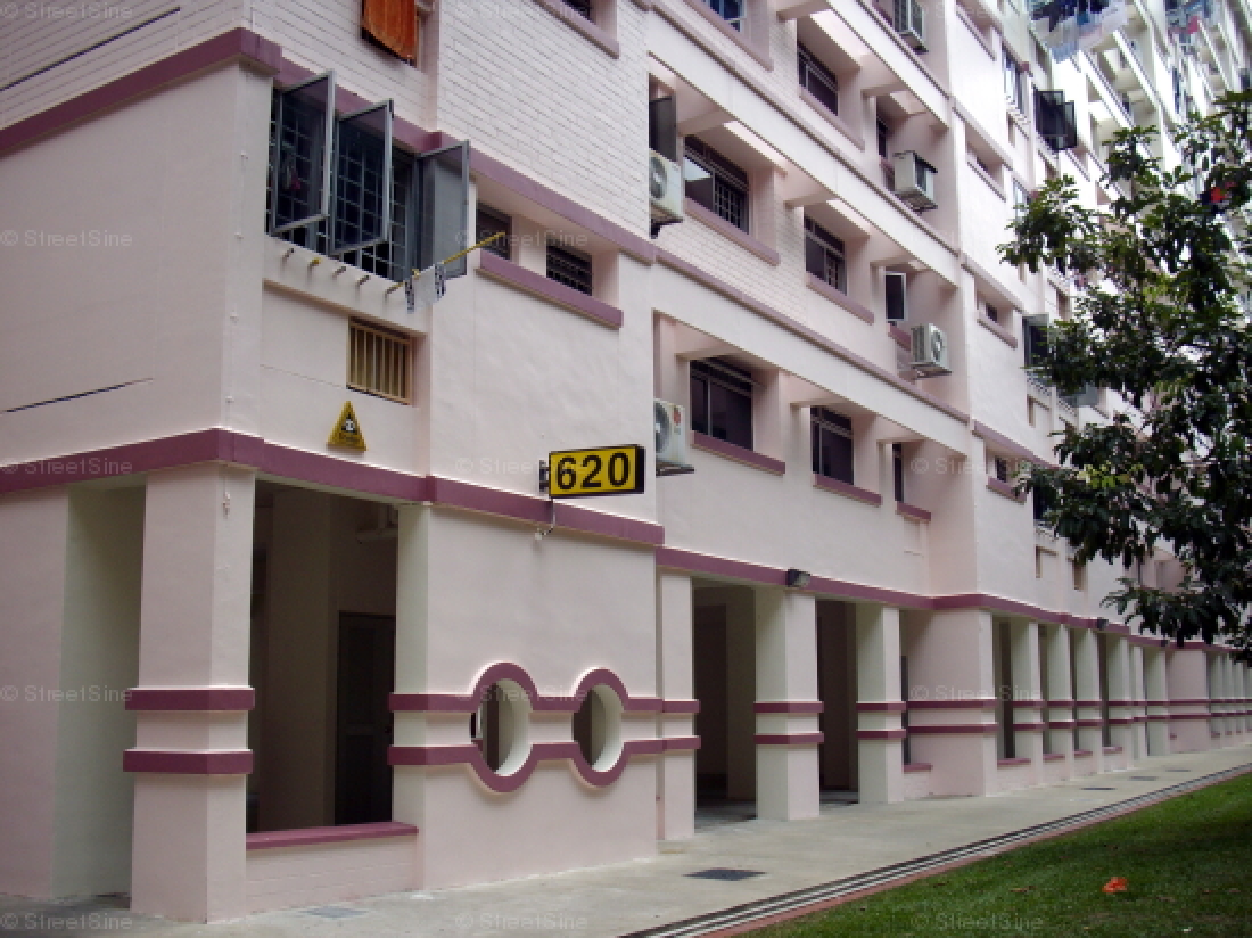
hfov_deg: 50.2
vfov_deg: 38.6
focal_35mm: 37
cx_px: 626
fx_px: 1338
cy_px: 469
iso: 80
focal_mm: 6.2
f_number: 2.8
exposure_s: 1/500
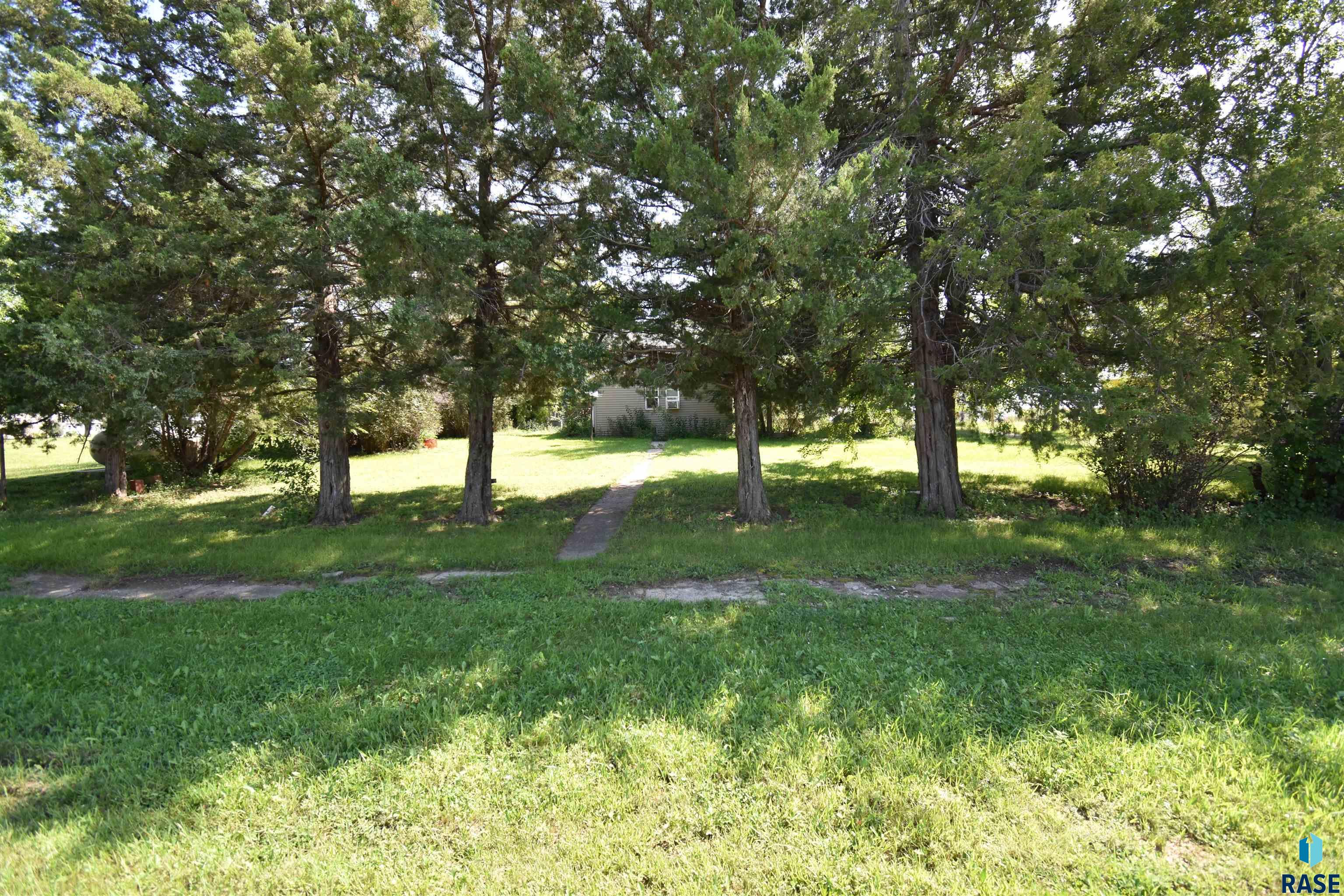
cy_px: 448
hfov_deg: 100.4
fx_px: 560
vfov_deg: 77.3
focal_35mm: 15
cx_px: 672
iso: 100
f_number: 4.5
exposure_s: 1/125
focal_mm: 10
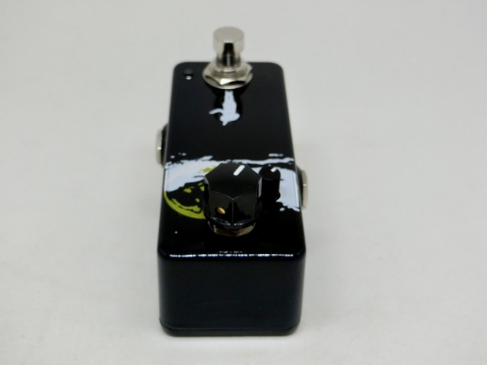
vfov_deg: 28.0
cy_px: 182
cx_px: 244
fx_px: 732
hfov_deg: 36.8
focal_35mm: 52
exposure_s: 1/125
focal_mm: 9.3
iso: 200
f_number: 4.7
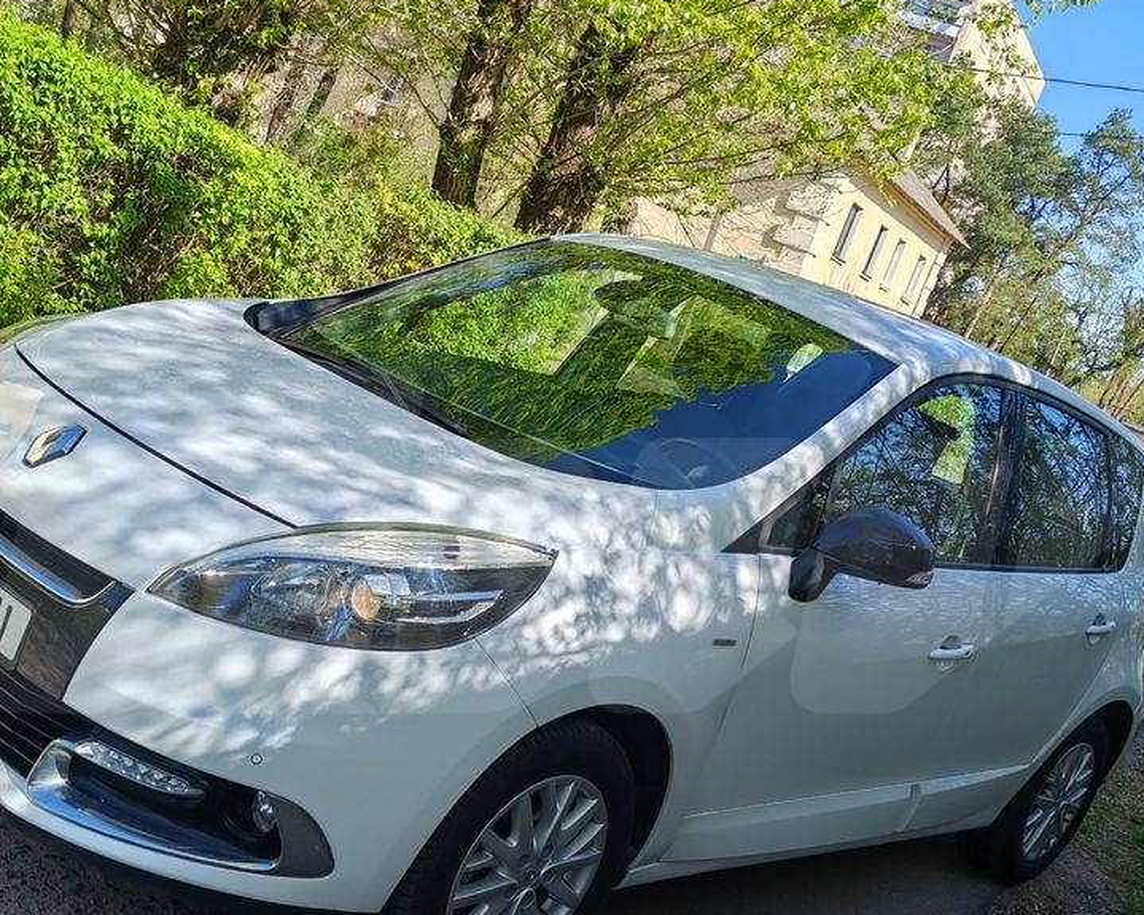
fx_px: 1490
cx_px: 471
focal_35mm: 44
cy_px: 541
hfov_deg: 41.9
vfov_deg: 34.1
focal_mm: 5.52
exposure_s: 1/1200
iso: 50
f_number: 1.95
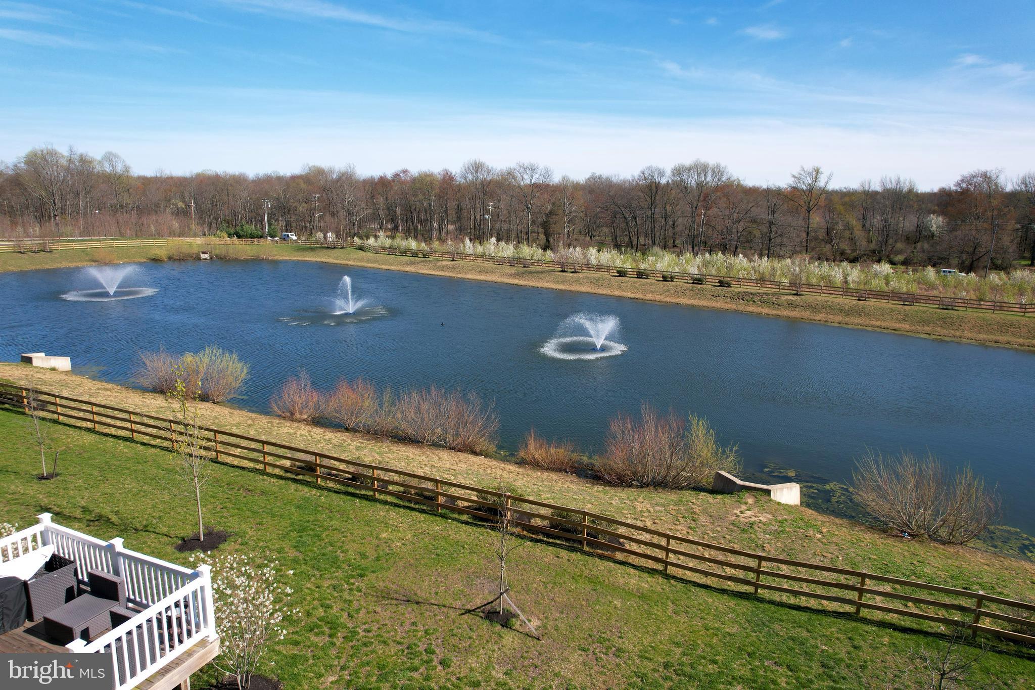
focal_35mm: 22
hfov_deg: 78.6
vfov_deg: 57.2
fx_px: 632
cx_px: 518
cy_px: 345
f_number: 2.8
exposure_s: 1/320
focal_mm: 8.38
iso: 100
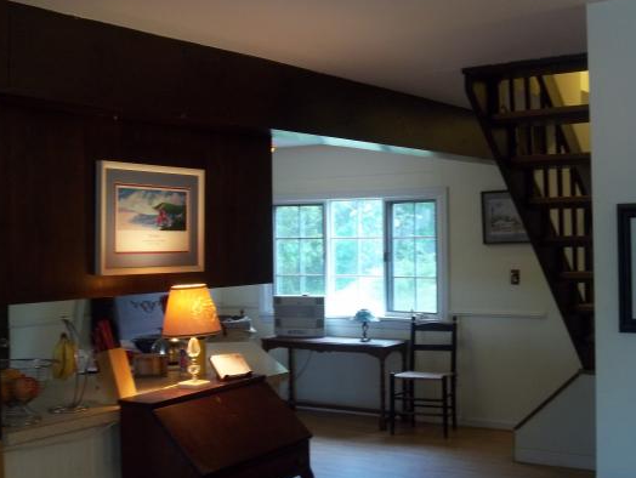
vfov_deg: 28.1
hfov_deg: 36.8
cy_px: 226
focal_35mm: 52
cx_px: 319
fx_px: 956
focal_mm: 8.3
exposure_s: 1/10
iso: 176
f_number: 4.58
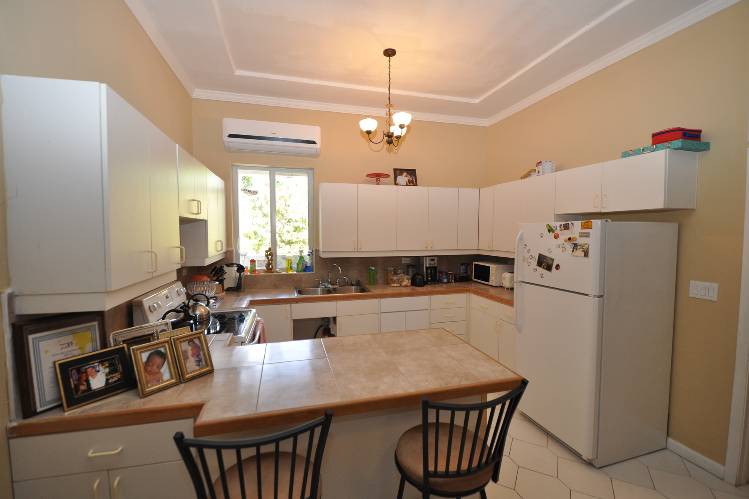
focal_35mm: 15
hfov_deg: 100.4
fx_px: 312
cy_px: 250
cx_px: 374
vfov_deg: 77.3
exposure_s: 1/60
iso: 400
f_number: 4
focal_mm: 10
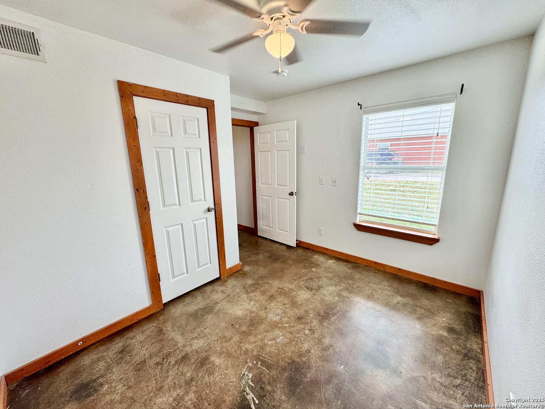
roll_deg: +1.0
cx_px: 272
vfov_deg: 85.7
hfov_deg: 102.1
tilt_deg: -12.9
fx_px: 220
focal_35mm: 14
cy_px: 204
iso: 100
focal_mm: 2.22
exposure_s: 1/120
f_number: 2.2
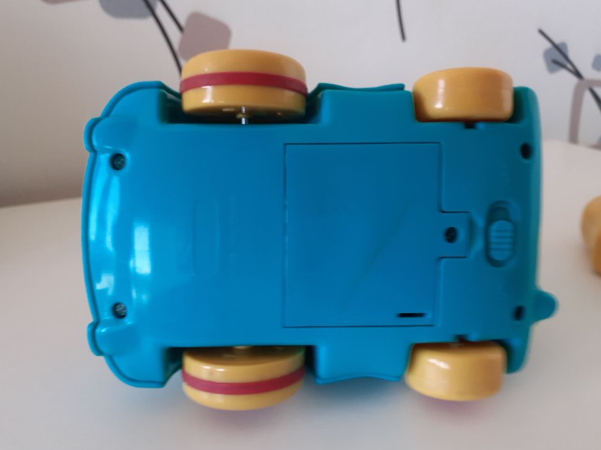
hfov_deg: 63.4
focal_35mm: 28
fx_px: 486
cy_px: 223
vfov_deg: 49.7
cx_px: 310
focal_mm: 3.6
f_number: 1.9
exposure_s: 1/60
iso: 100
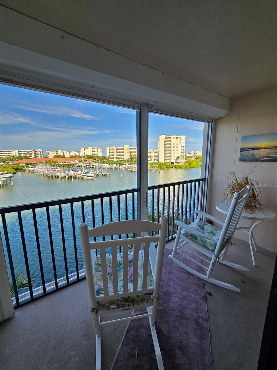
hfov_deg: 89.9
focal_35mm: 13
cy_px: 185
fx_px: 139
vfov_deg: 106.2
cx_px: 138
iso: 50
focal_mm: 2.2
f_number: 2.2
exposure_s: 1/638
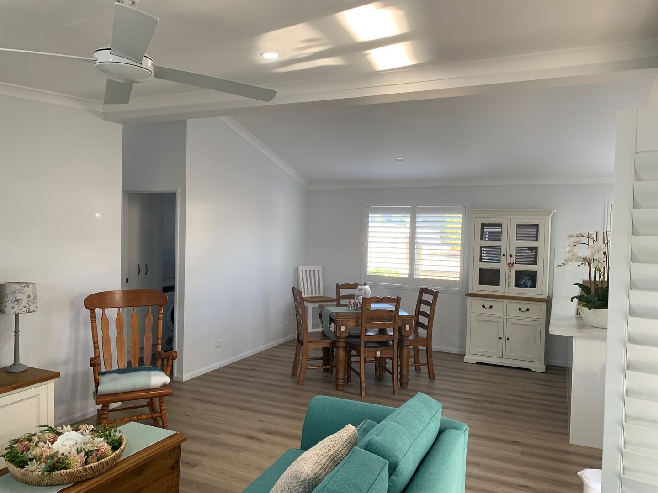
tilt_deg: -2.6
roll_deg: +0.4
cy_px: 246
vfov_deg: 53.1
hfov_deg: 67.3
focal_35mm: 26
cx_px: 329
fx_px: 494
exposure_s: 1/50
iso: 64
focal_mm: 4.25
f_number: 1.8
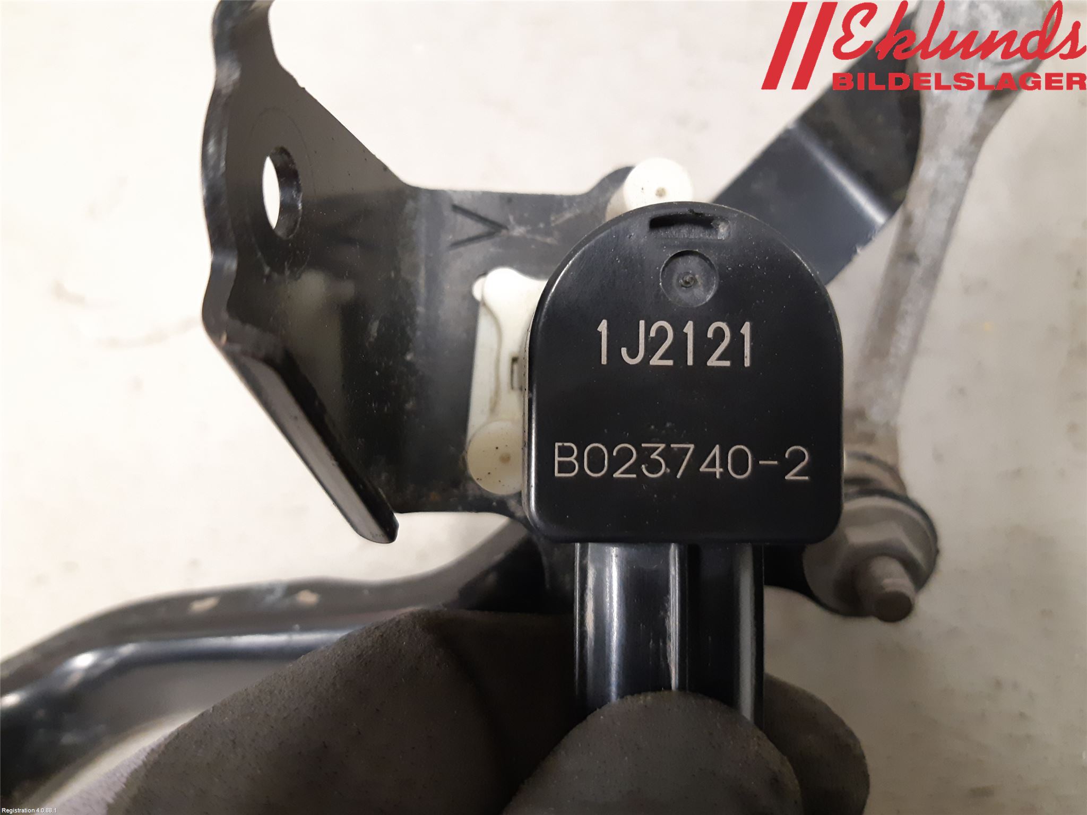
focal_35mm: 26
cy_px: 408
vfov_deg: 53.1
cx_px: 544
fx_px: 816
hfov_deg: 67.3
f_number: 1.7
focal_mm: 3.93
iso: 320
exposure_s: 1/33
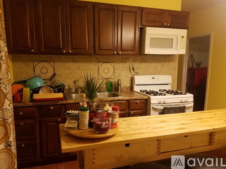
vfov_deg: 53.0
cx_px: 113
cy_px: 84
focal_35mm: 26
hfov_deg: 67.3
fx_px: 170
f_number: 1.7
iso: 200
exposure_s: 1/24
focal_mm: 4.2
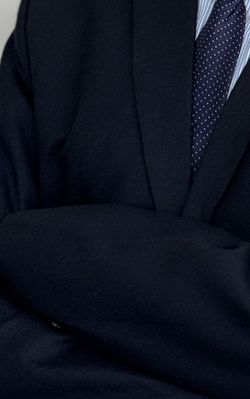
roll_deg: -1.7
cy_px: -18
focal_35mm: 179
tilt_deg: +1.0
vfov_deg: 11.6
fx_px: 1952
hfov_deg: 7.3
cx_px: 243
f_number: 1.78
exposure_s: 1/50
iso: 50
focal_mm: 6.76
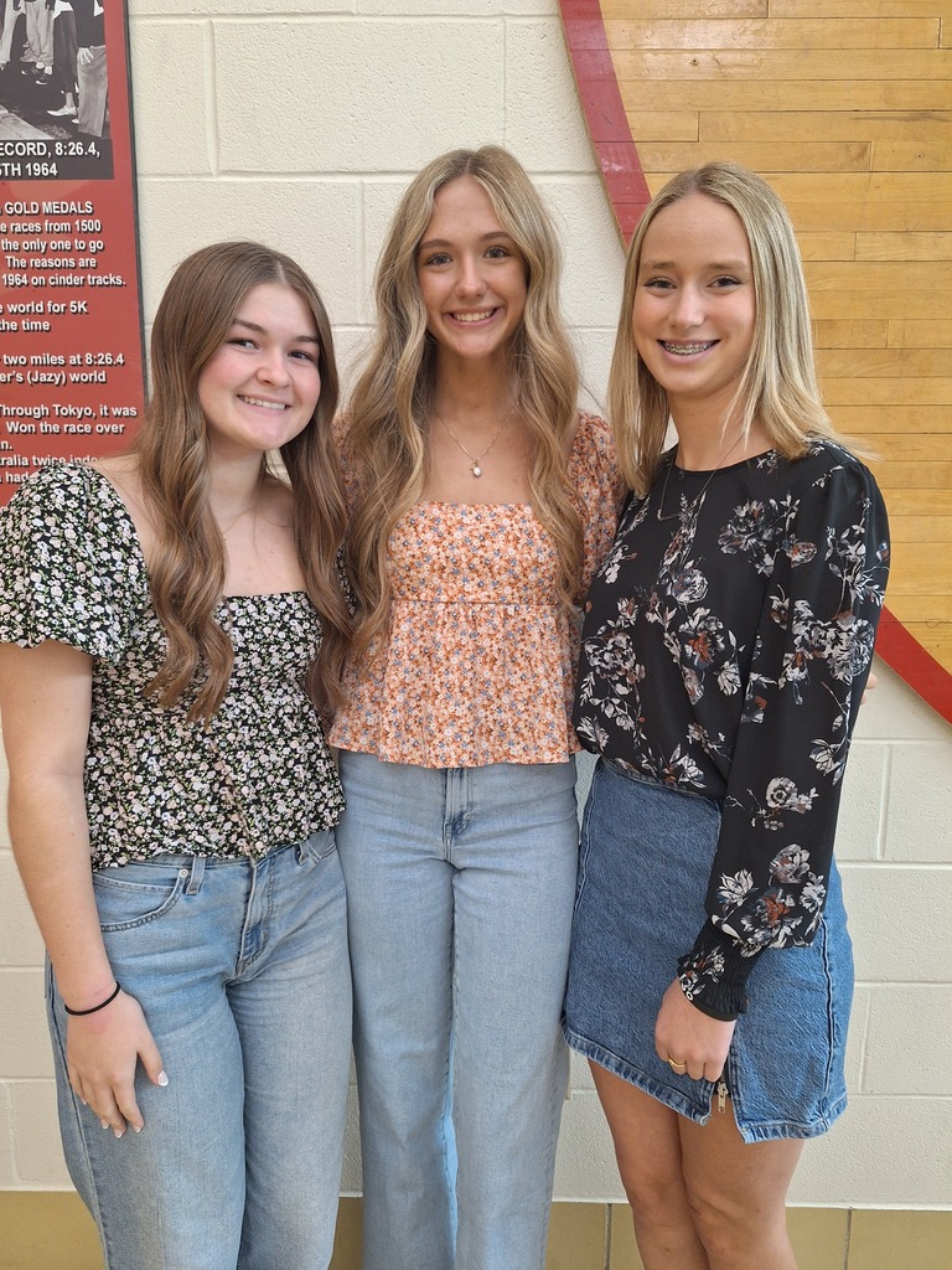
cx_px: 476
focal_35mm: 23
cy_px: 635
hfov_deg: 58.9
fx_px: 843
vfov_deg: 73.9
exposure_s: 1/40
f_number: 1.8
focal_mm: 5.54
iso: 250
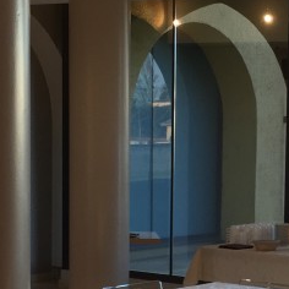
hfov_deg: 15.4
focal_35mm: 111
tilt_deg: -5.1
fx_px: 1048
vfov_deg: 15.5
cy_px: 250
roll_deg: -0.3
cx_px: 304
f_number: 2.2
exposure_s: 1/60
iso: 40
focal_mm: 4.15
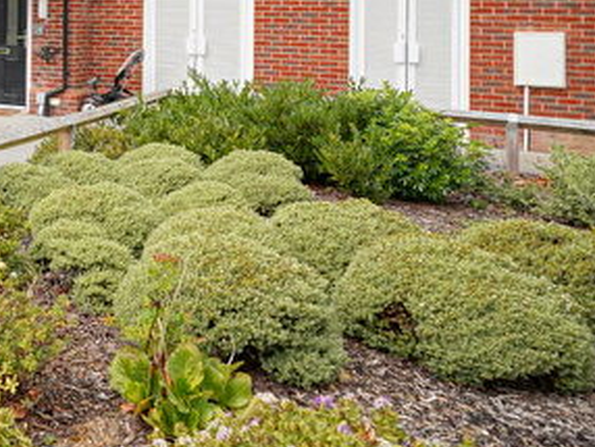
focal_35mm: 49
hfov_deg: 33.7
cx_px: -67
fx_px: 841
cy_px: -1
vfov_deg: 28.0
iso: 100
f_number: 6.3
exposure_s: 1/125
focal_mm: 20.8
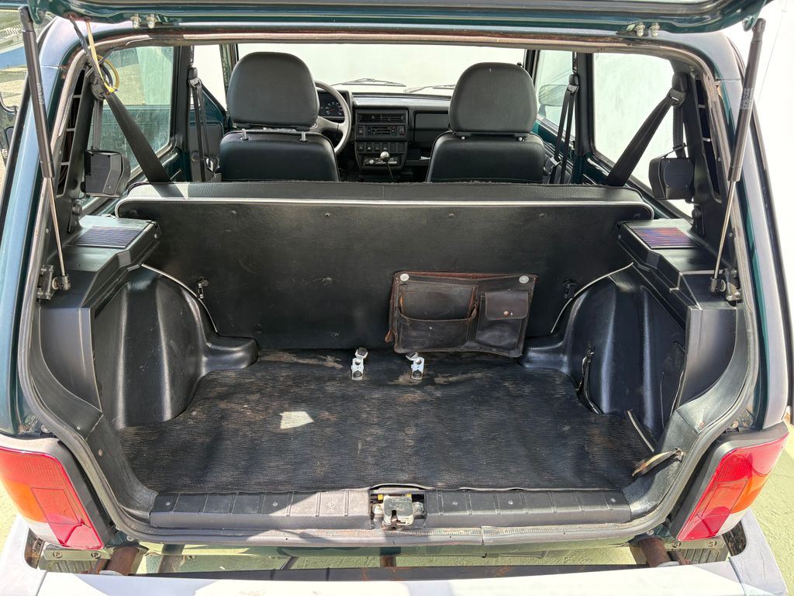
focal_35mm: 26
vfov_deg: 53.1
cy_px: 298
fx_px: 596
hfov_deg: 67.3
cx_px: 397
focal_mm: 5.96
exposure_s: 1/339
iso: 64
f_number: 1.6
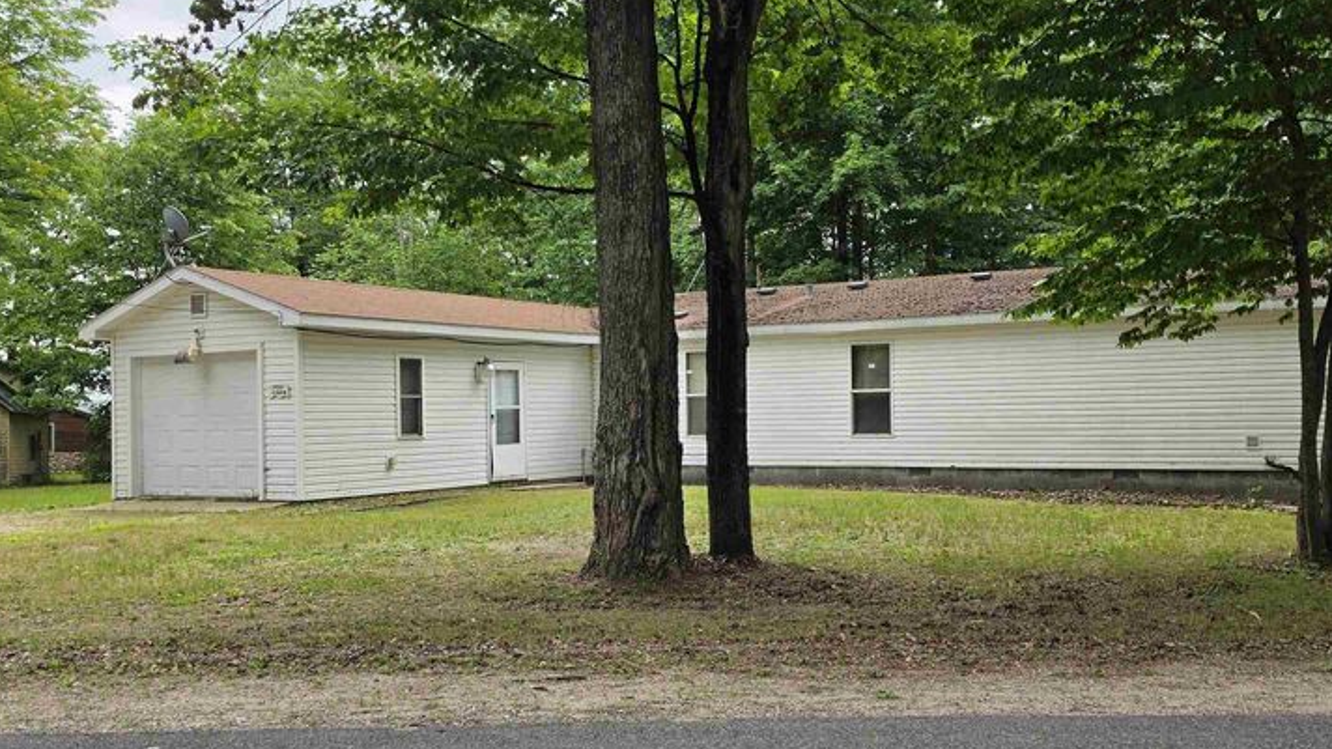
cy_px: 370
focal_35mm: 36
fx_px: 1271
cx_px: 757
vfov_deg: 32.8
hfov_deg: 55.1
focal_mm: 6.5
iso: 64
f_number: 1.4
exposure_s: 1/4887
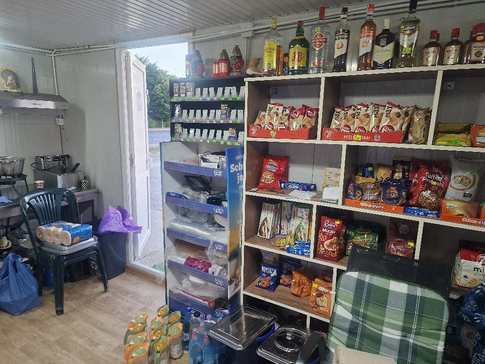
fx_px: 322
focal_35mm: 23
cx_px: 242
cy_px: 182
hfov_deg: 73.9
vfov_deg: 58.9
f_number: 1.8
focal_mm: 6.4
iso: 250
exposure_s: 1/100
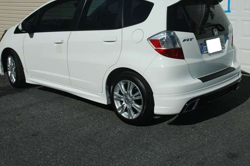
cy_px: 62
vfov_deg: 25.1
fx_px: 372
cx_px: 131
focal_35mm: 54
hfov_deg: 37.1
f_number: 11
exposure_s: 1/640
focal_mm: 27
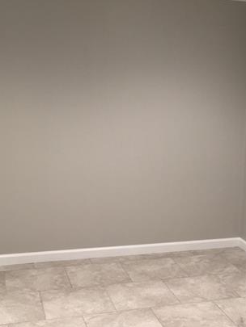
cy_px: 141
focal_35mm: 55
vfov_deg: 34.9
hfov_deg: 26.4
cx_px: 168
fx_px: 521
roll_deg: -0.9
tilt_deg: -6.9
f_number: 2.2
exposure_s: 1/30
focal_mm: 4.15
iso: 64
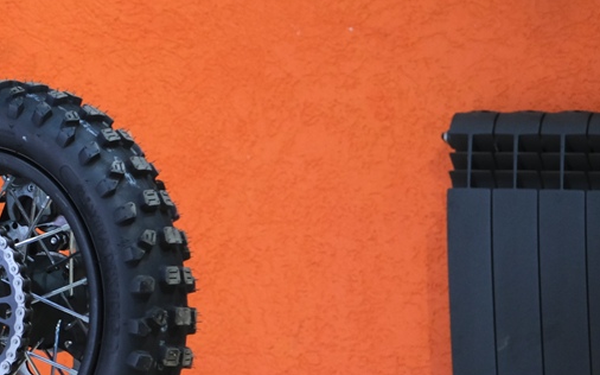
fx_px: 2583
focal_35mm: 158
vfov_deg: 8.2
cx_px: -304
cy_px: -42
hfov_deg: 12.6
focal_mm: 32.5
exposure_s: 1/100
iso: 1250
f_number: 4
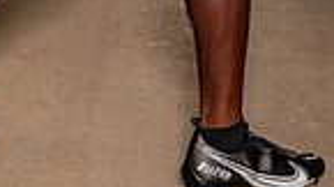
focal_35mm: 153
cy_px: -263
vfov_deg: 7.4
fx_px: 1353
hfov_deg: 14.1
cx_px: 134
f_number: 5.6
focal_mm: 47
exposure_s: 1/320
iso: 100
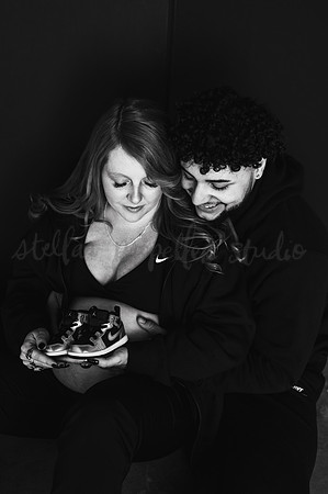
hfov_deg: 26.9
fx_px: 685
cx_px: 164
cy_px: 247
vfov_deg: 39.6
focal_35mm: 50
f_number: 2.8
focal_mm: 50
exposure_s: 1/160
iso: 200
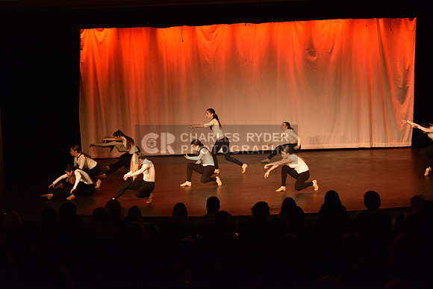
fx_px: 842
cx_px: 216
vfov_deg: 19.5
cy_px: 144
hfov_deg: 28.8
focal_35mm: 70
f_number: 4.5
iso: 2000
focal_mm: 70
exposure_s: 1/250
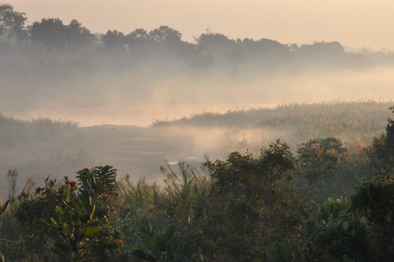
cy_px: 131
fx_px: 1230
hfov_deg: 18.2
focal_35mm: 112
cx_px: 197
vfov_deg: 12.1
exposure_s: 1/50
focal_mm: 75
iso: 1000
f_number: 36
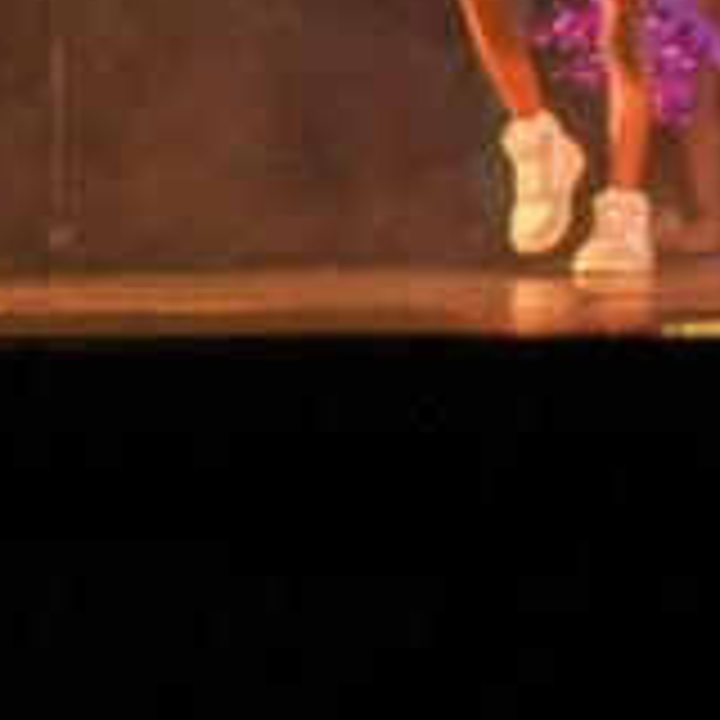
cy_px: -110
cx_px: 2007
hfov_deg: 6.8
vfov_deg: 7.4
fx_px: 5530
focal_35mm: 235
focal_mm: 43
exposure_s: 1/160
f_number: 4
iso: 2000
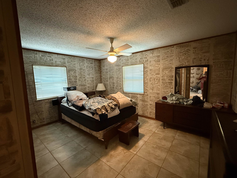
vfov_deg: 81.7
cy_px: 88
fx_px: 103
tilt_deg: -6.1
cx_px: 124
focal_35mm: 15
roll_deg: +1.6
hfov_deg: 98.1
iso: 1000
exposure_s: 1/60
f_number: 2.2
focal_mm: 2.22
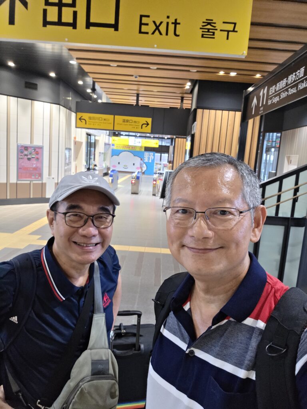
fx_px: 296
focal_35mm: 25
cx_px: 154
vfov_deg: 69.4
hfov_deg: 54.9
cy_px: 204
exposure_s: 1/60.2
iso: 500
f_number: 2.2
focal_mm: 3.3
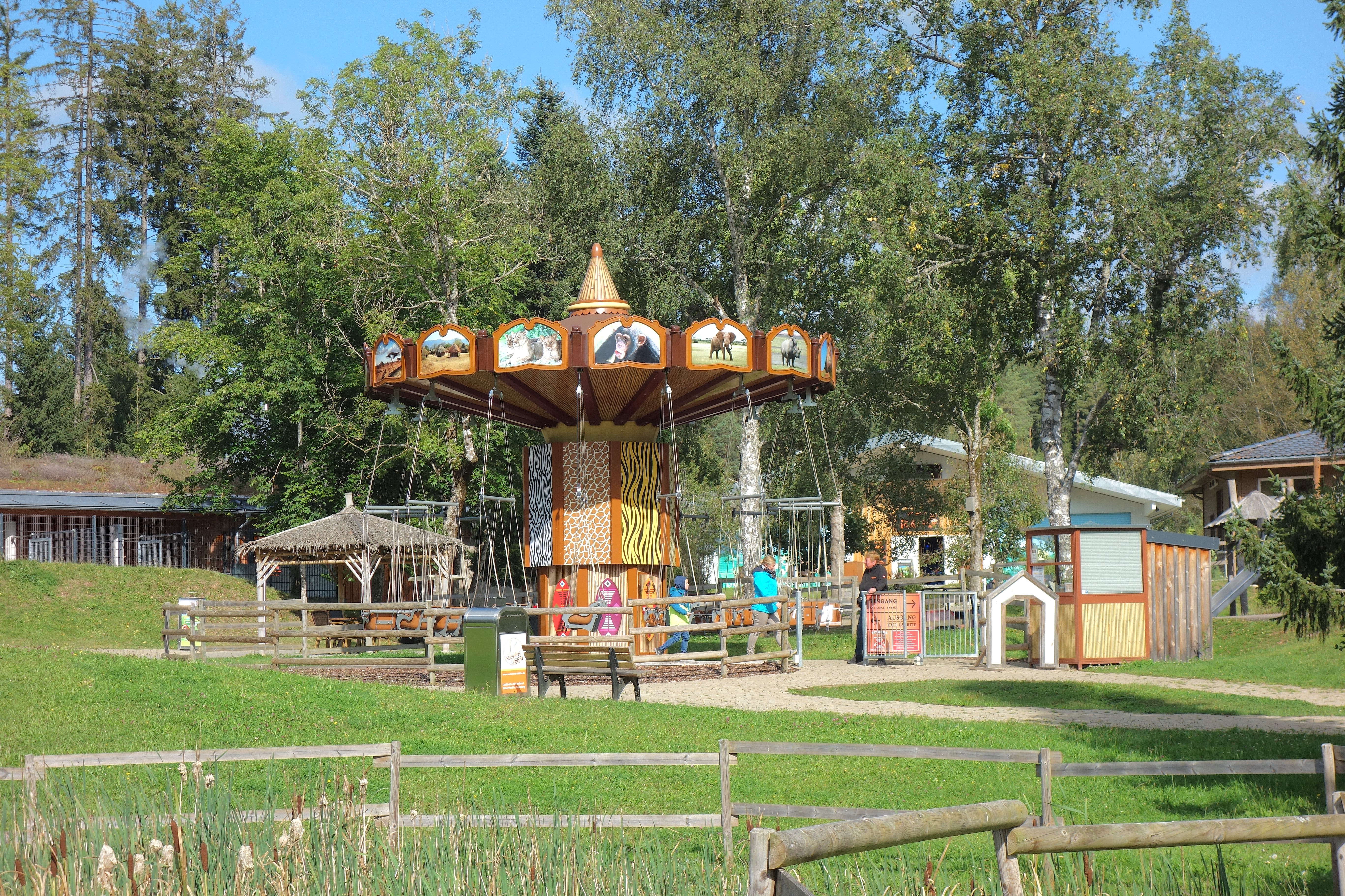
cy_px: 448
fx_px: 3101
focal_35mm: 83
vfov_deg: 16.5
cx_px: 672
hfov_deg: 24.5
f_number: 5.6
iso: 125
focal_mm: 30.81
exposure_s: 1/500
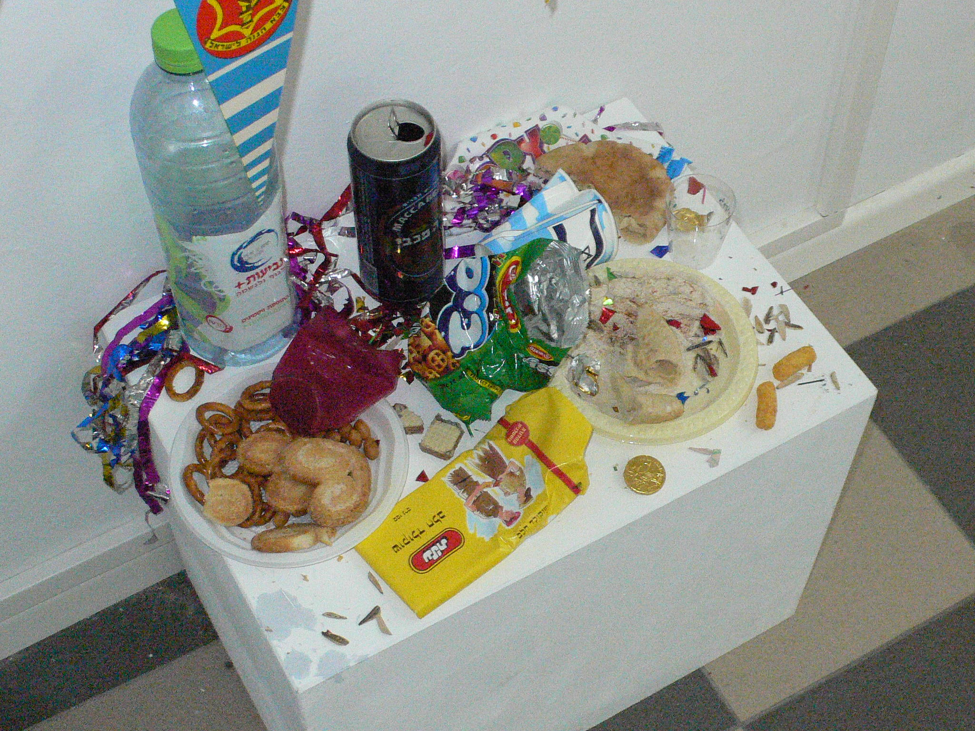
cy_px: 366
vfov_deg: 25.7
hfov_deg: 33.8
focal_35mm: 57
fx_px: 1605
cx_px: 488
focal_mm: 7.5
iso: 400
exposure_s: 1/25
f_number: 4
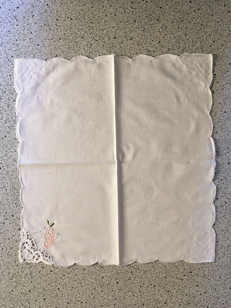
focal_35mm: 29
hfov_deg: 48.2
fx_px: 258
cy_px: 154
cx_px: 116
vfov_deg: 61.7
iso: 100
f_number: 2.2
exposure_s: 1/33
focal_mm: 4.15
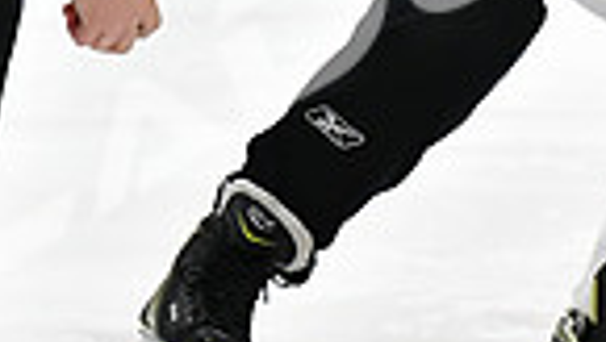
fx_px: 12648
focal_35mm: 786
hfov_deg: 2.7
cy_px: -90
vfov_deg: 1.6
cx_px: 468
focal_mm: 125
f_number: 2.8
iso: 5000
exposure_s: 1/1250
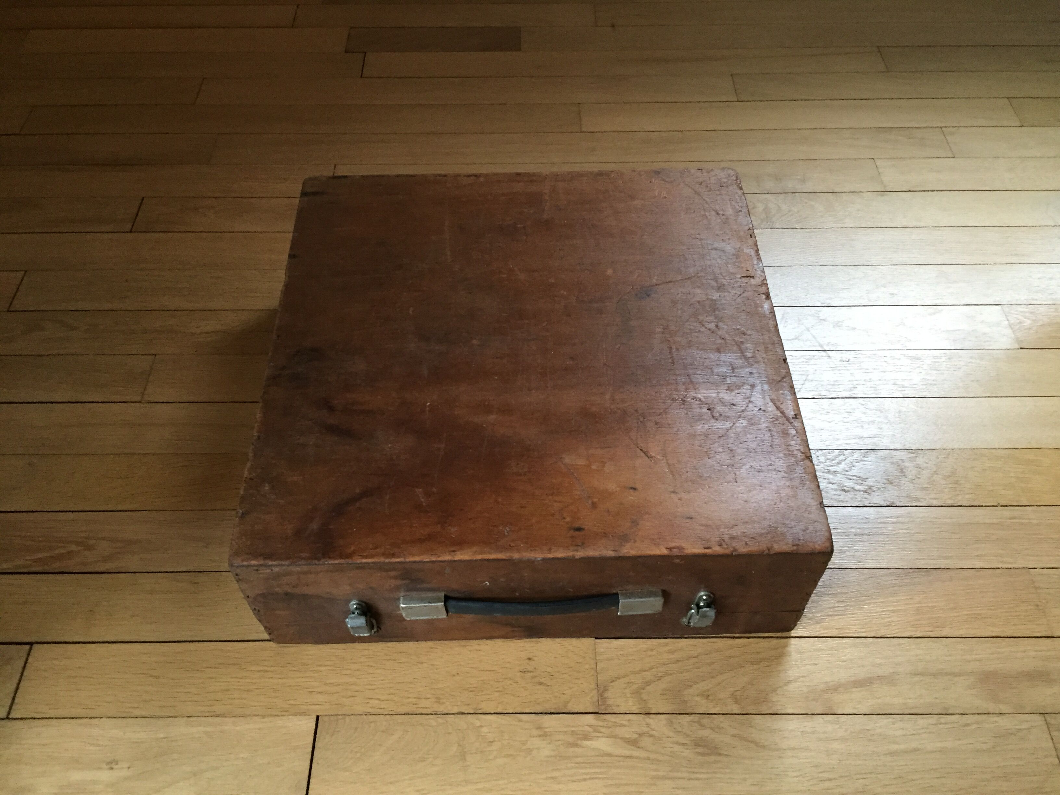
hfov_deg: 61.7
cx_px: 530
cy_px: 398
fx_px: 888
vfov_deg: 48.2
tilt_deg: -52.1
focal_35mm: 29
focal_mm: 4.15
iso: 250
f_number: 2.2
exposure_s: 1/20
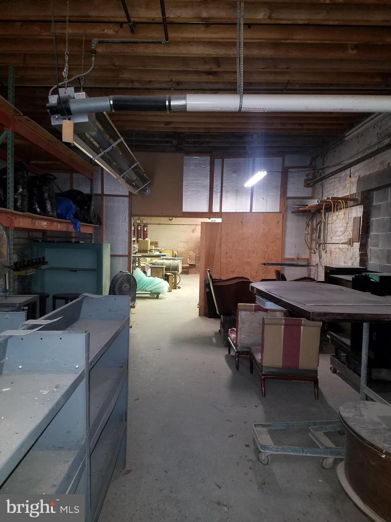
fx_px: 392
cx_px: 196
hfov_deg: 53.1
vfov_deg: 67.3
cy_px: 261
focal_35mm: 26
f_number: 1.7
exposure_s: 1/10
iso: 160
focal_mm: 4.2
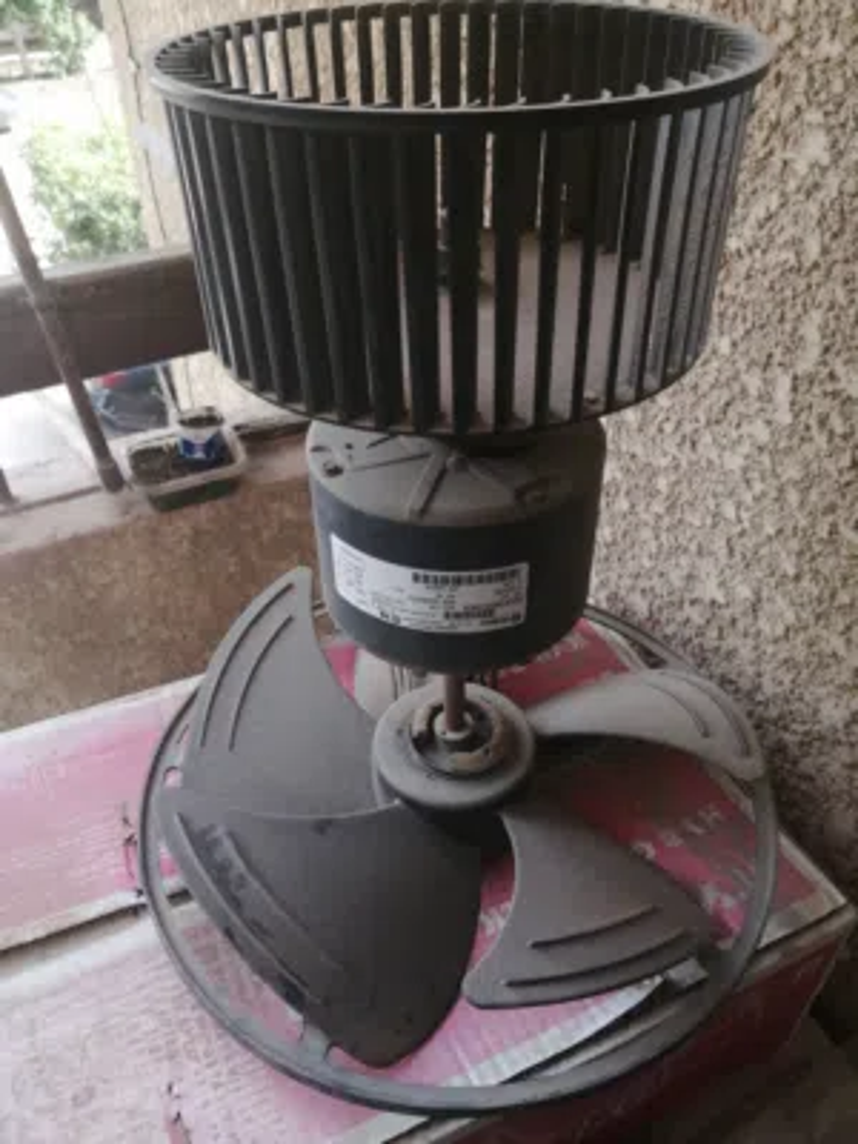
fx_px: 892
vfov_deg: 65.3
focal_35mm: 27
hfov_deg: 51.4
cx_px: 429
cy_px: 572
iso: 50
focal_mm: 3.62
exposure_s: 1/100
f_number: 1.8
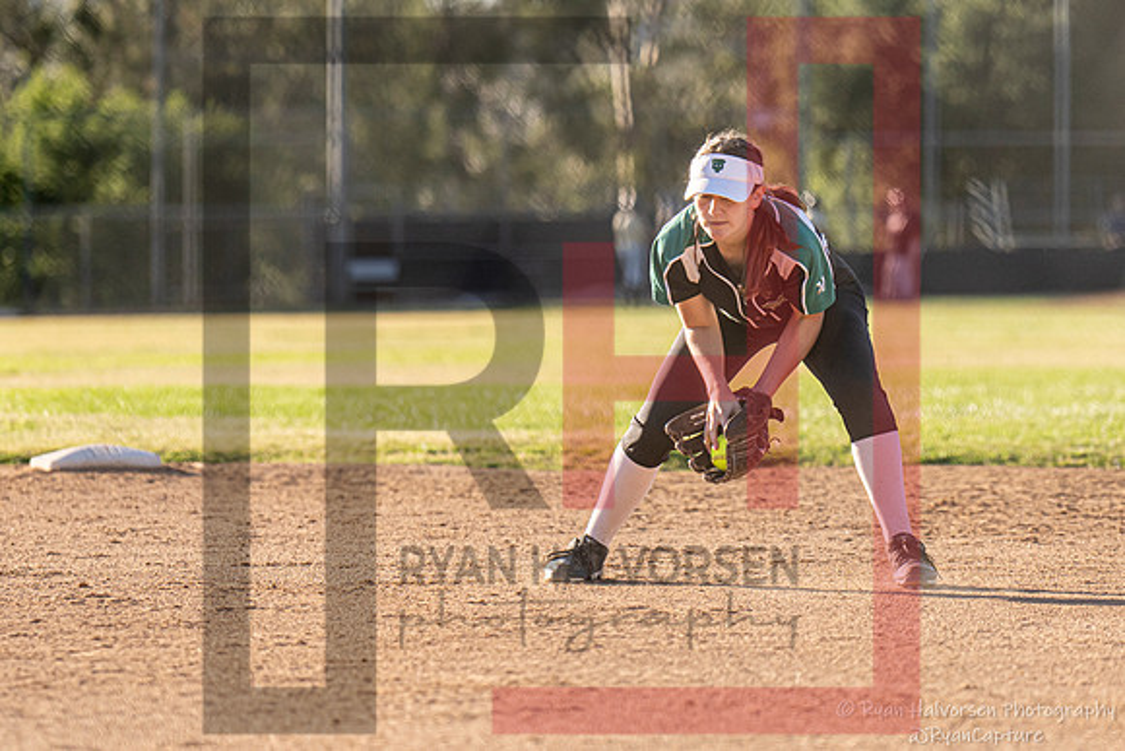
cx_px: 673
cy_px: 199
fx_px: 8144
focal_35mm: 261
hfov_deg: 7.9
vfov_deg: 5.3
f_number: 2.8
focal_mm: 144
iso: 320
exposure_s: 1/2500
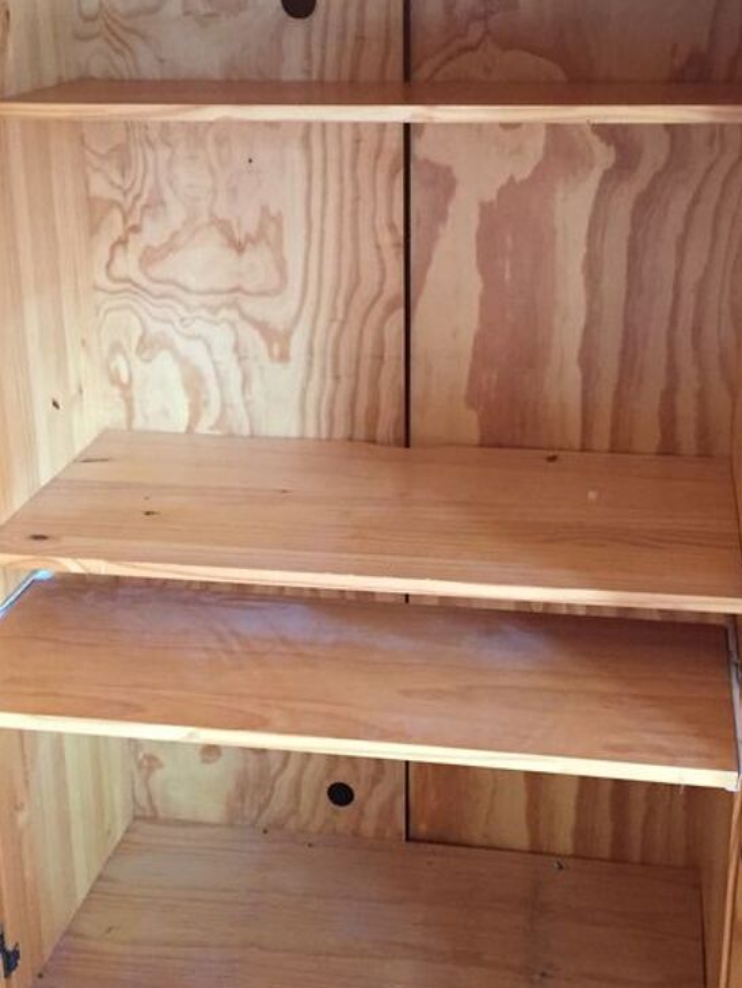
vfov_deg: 36.2
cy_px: 513
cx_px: 353
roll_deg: -0.9
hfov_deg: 27.5
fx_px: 1514
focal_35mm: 53
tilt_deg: -18.6
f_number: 2.2
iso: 250
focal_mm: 4.15
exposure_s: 1/33
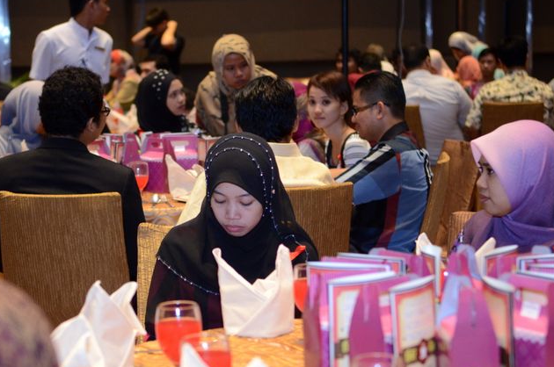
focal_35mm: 99
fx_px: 1521
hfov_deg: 20.6
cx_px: 233
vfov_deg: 13.8
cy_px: 212
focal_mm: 52
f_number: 2.8
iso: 1600
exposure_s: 1/60
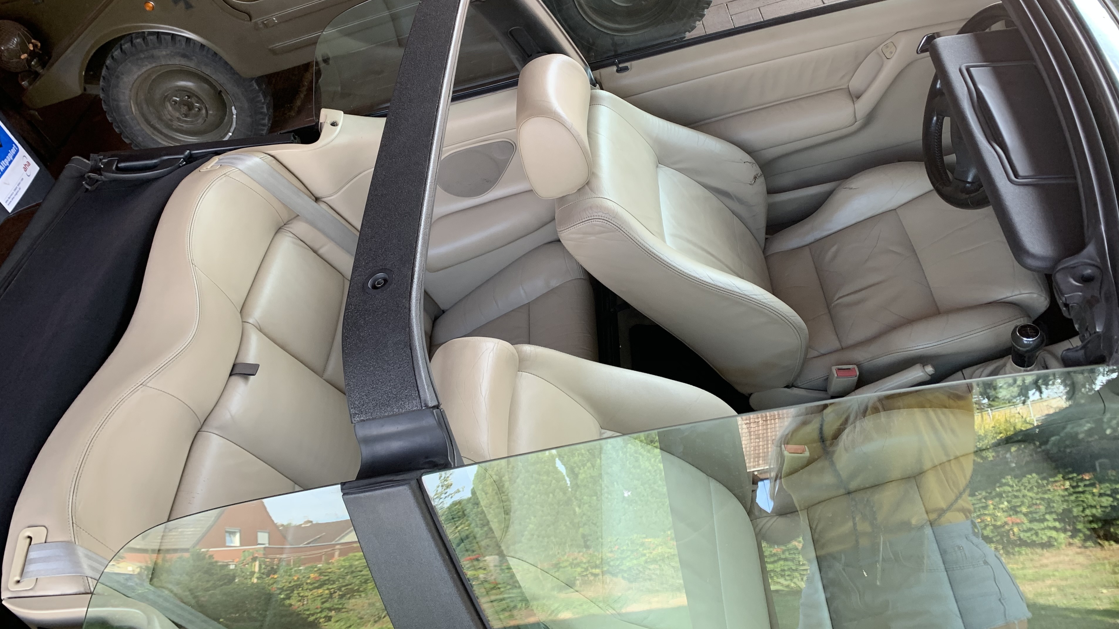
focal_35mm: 30
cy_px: 241
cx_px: 555
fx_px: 890
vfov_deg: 38.7
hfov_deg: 64.3
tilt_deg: -38.9
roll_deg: +23.9
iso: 64
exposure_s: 1/121
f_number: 1.8
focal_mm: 4.25
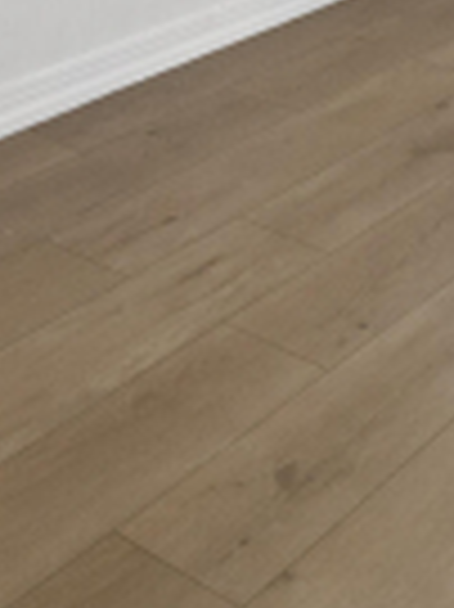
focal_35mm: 80
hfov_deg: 17.9
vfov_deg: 18.9
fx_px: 1401
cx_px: -4
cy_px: -477
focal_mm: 10
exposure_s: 1/80
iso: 400
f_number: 8
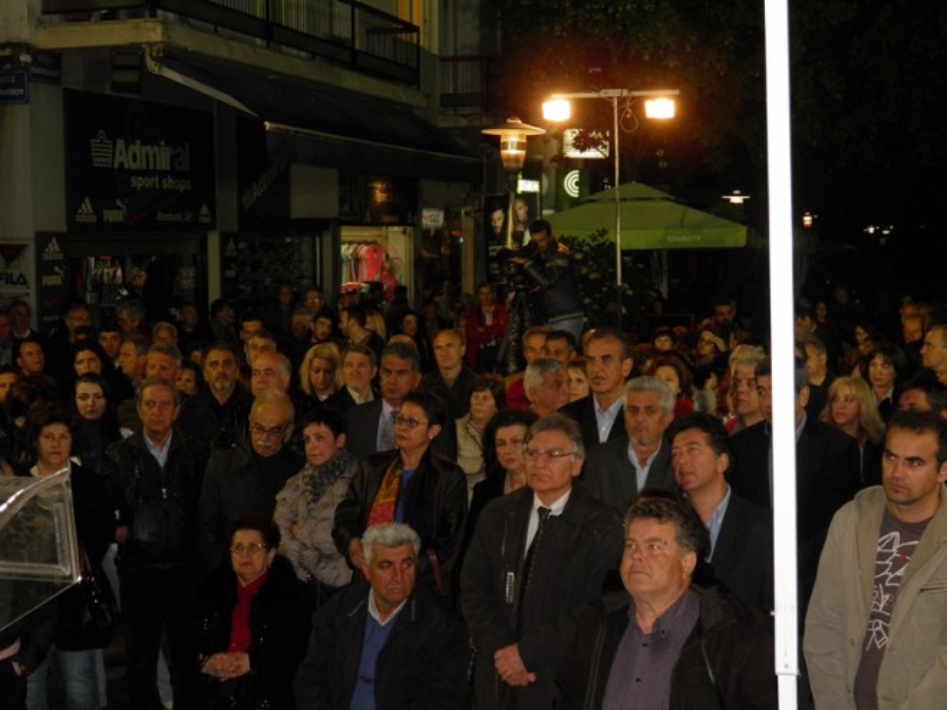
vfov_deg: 29.7
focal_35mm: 49
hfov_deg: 38.9
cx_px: 474
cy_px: 355
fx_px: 1341
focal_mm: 8.9
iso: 125
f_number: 3.5
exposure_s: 1/80
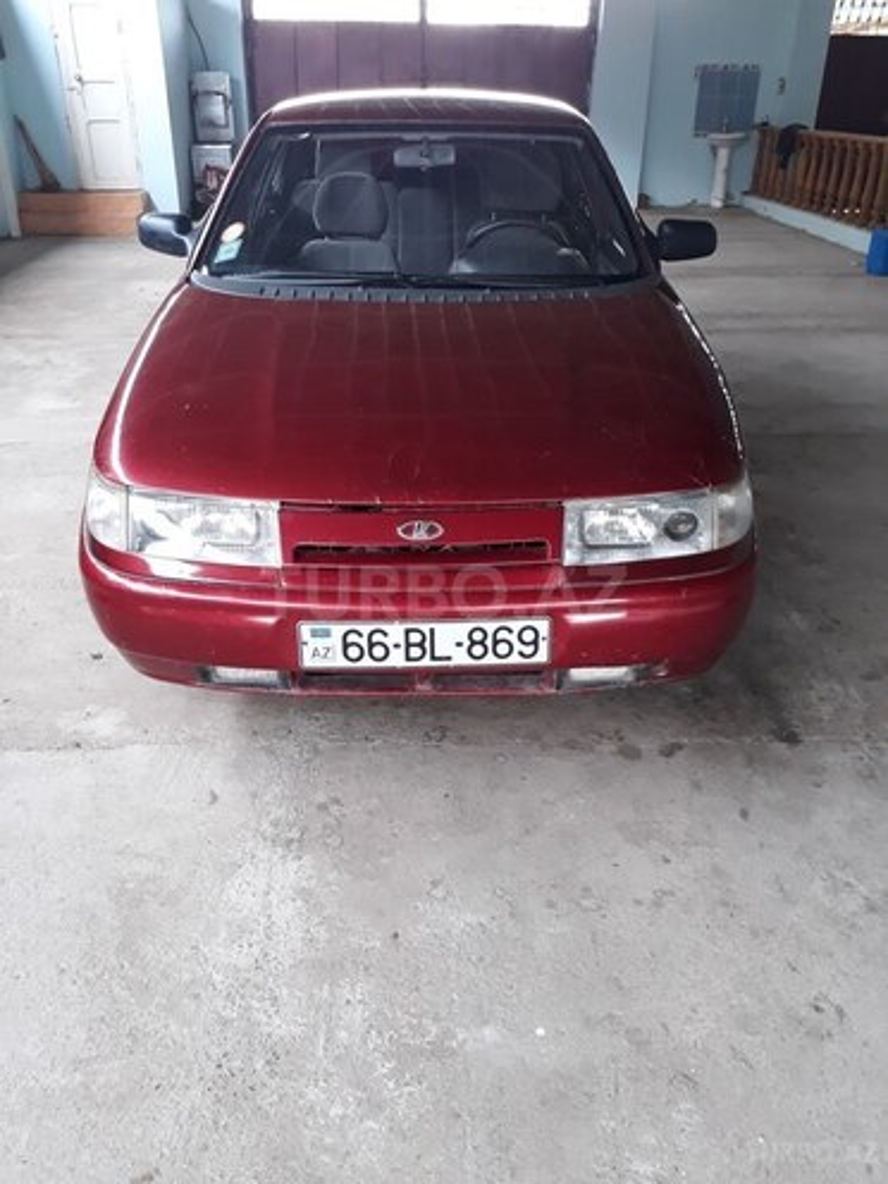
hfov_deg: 51.4
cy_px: 592
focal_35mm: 27
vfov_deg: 65.3
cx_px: 444
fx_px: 924
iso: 100
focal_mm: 3.6
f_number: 1.9
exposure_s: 1/33
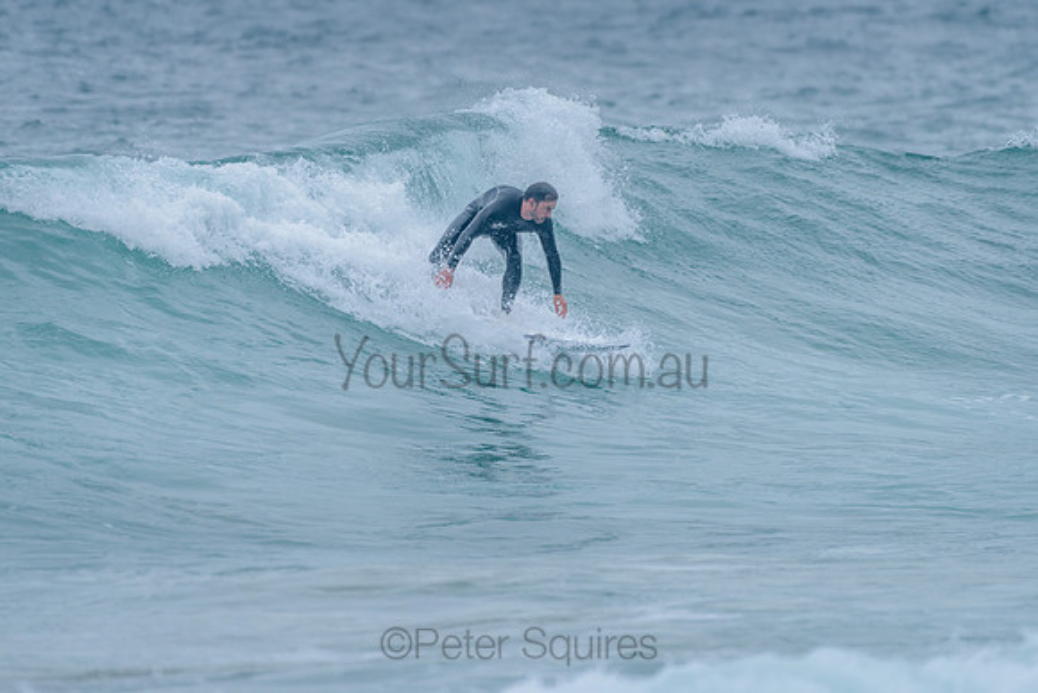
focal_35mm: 613
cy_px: 269
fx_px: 17672
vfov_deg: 2.2
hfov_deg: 3.4
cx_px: 520
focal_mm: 500
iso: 640
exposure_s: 1/1250
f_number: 5.6
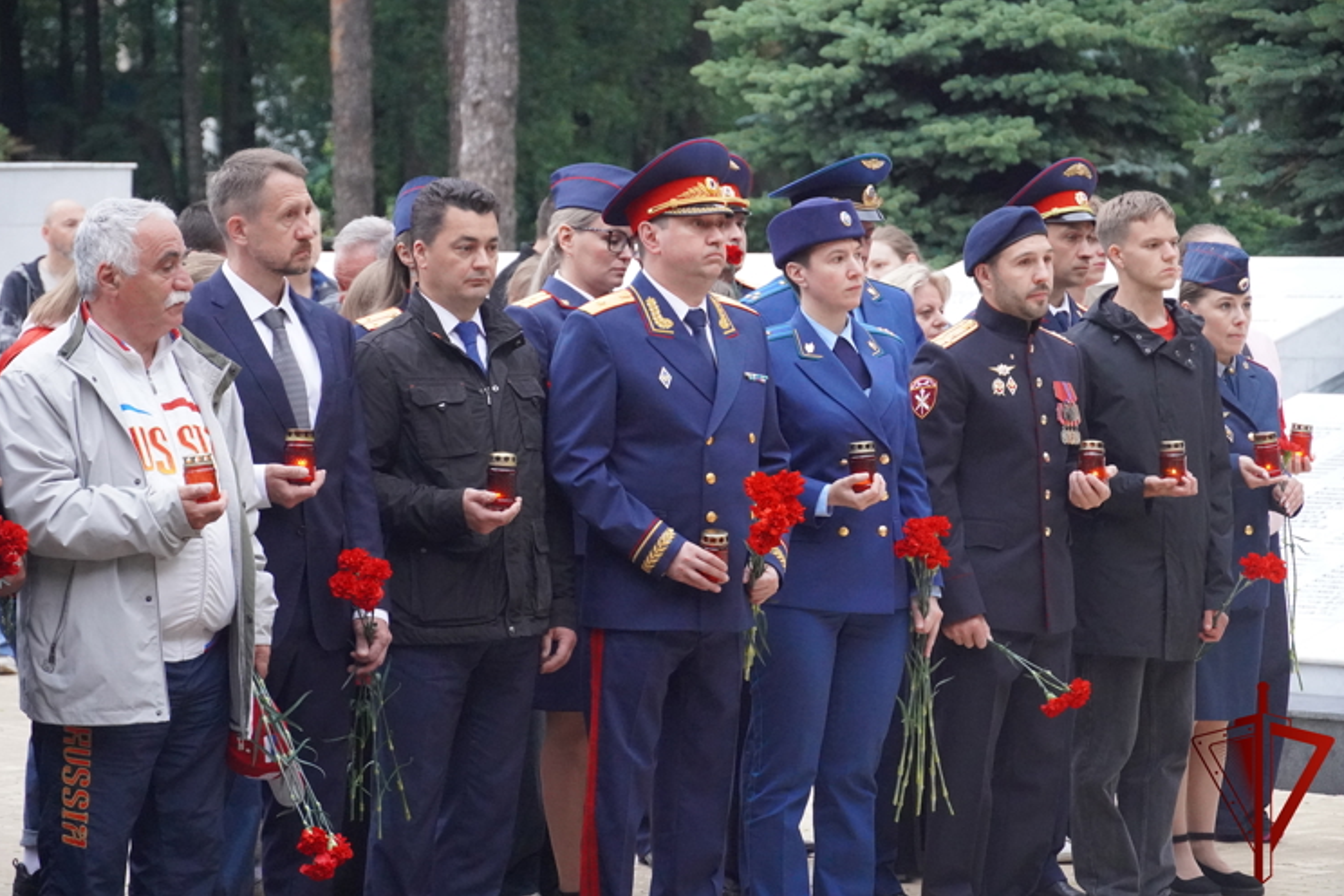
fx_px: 4909
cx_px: 672
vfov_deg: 10.4
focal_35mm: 132
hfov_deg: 15.6
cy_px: 448
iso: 6400
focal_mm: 87
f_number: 5.6
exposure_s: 1/125
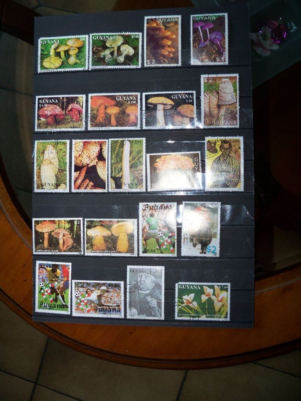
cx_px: 150
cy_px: 200
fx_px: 406
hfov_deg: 40.7
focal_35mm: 35
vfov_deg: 52.6
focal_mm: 6.2
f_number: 3.5
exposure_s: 1/30
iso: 100
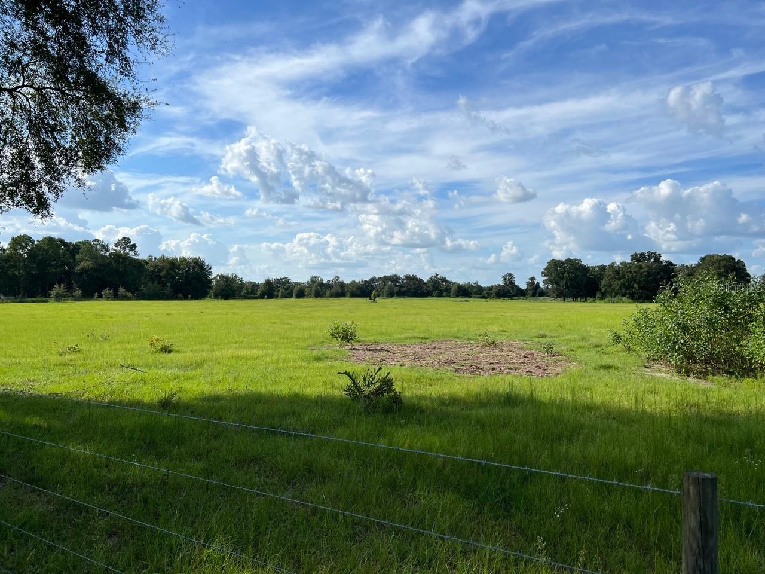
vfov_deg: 53.1
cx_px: 382
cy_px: 287
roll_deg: -0.1
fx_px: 575
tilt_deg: -0.7
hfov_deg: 67.3
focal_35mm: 26
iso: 50
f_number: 1.5
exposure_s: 1/6211
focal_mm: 5.7
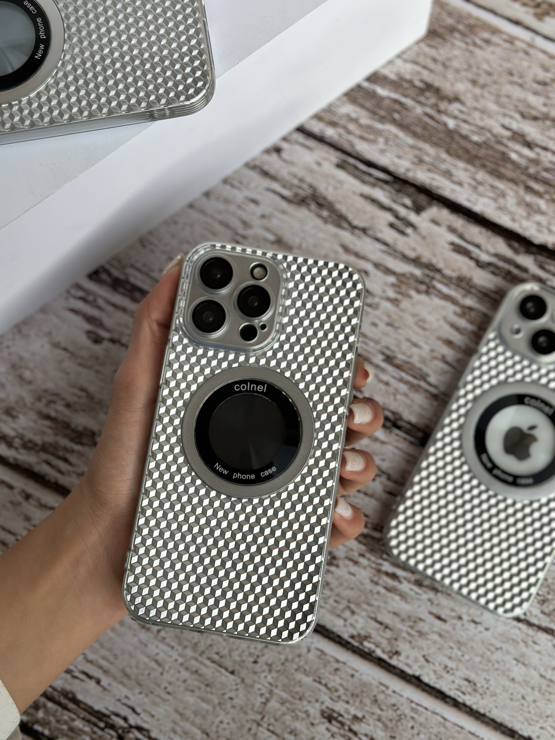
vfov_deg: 39.7
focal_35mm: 48
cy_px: 370
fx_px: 1026
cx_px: 278
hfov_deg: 30.3
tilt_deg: -83.0
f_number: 1.78
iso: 80
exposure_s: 1/469
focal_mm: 6.86
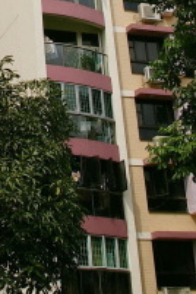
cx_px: -59
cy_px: -16
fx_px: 768
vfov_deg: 20.8
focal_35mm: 94
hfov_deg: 14.0
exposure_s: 1/1500
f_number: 6.7
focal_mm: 18
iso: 200
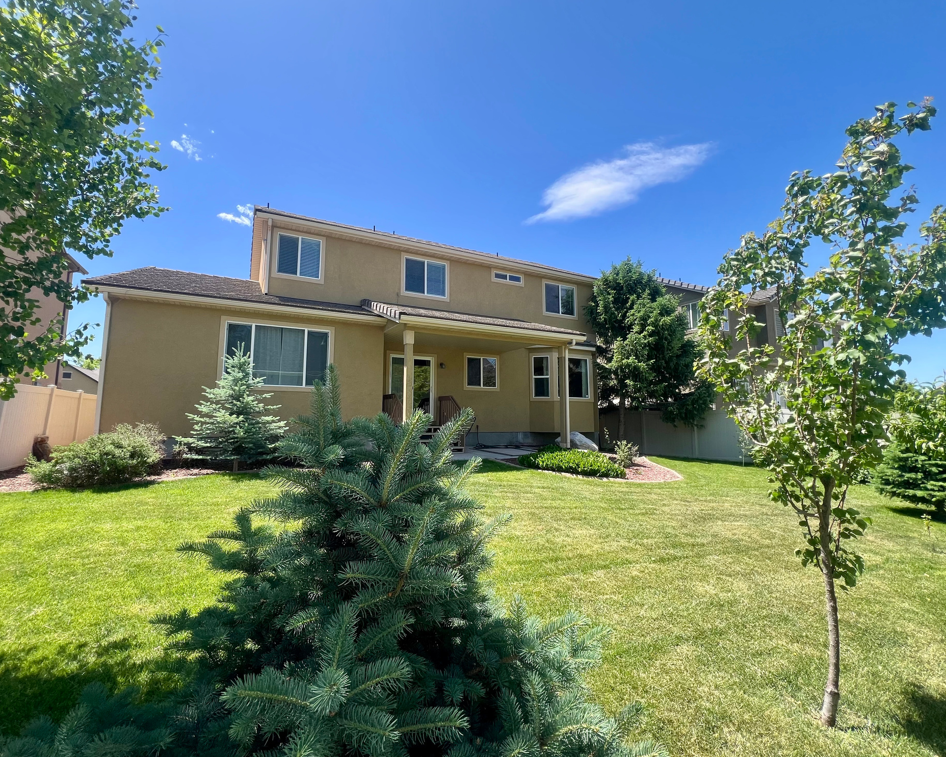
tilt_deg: +6.5
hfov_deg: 100.6
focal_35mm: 14
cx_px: 443
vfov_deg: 88.0
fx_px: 392
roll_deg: -0.9
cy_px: 369
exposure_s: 1/544
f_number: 1.8
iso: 32
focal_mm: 1.57
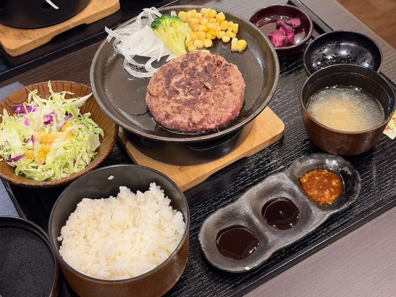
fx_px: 606
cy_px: 148
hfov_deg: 36.2
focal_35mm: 53
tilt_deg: -52.0
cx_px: 200
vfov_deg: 27.5
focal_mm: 5.96
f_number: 1.6
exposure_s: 1/33
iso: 160
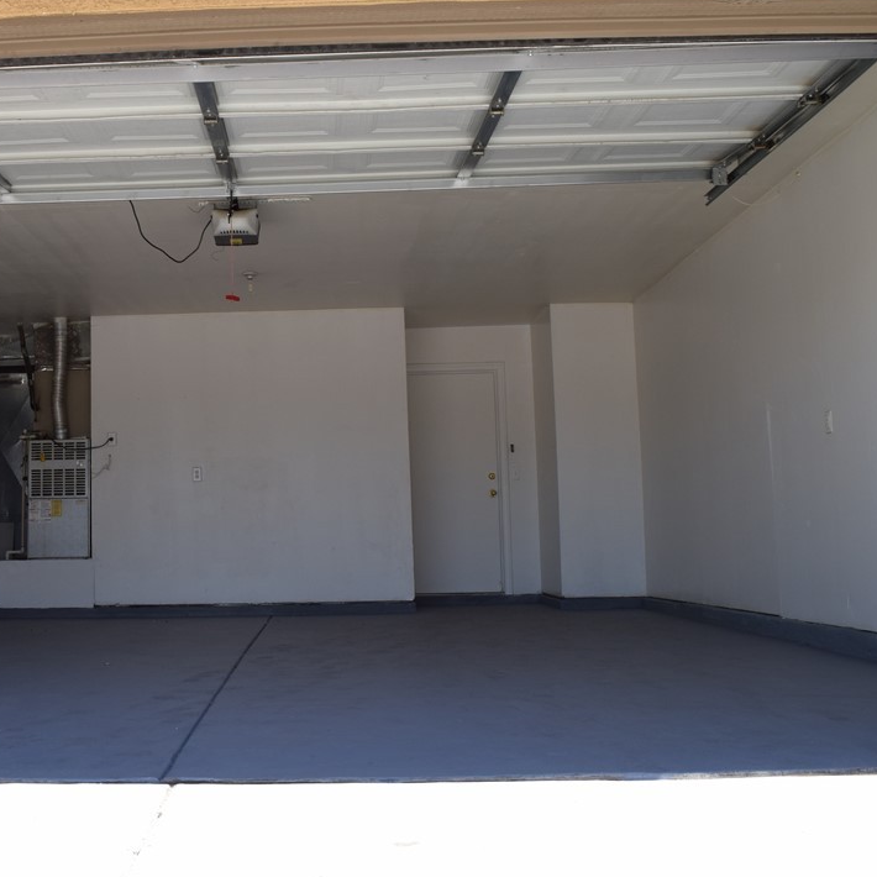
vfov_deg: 42.8
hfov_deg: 42.1
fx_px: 1118
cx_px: 277
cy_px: 434
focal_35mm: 39
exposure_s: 1/250
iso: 400
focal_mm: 20
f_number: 8
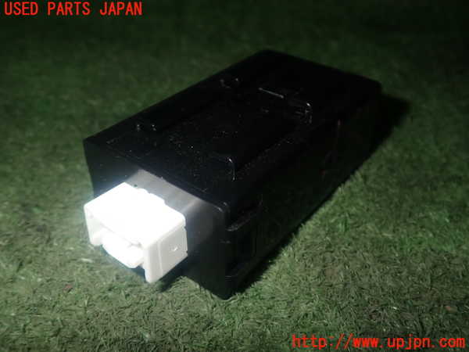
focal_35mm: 36
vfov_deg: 39.7
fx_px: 488
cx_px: 234
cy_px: 176
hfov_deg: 51.4
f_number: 7.1
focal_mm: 6.37
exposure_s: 1/40
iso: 200
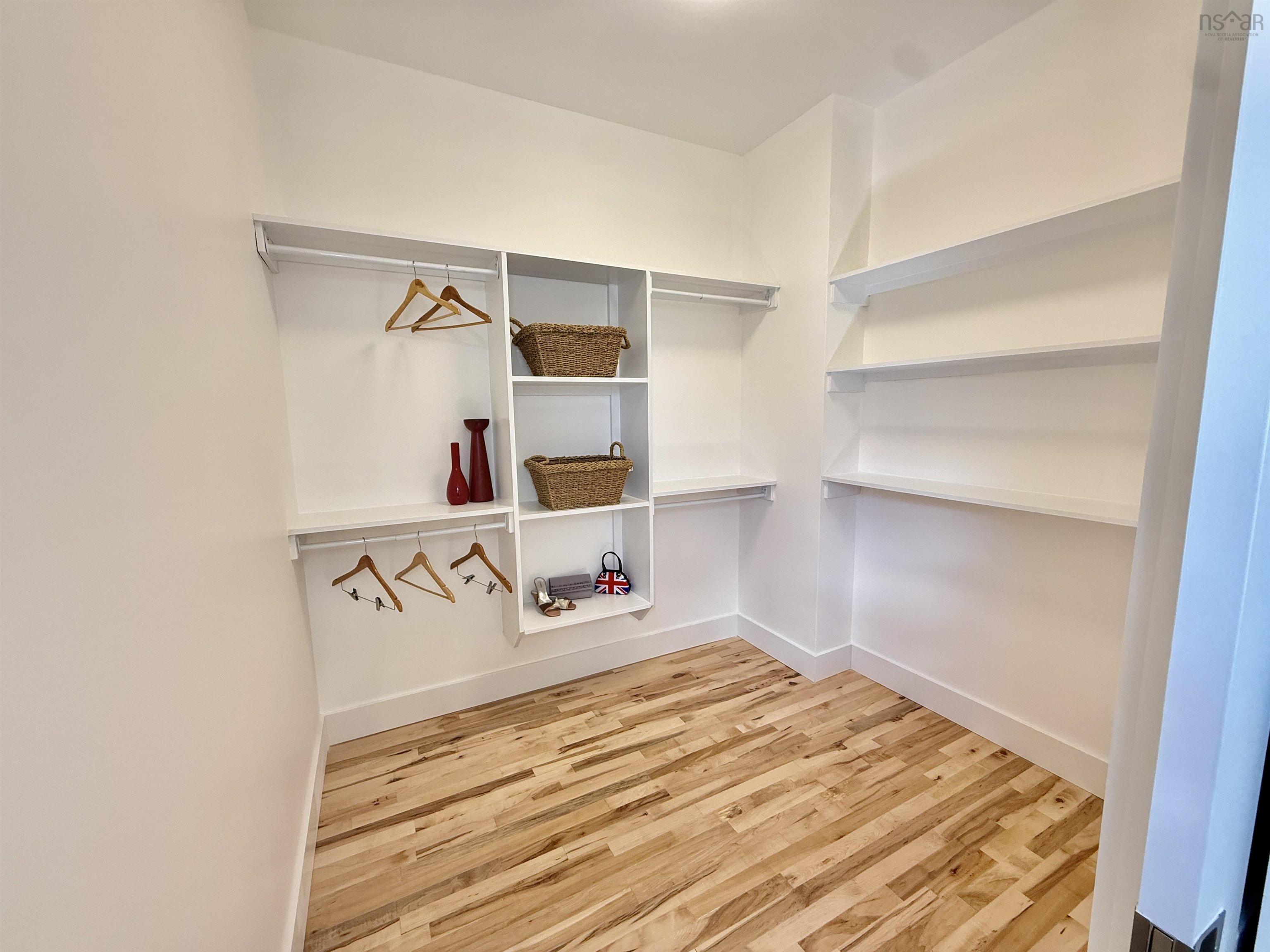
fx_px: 514
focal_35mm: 14
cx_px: 635
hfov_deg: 102.1
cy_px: 476
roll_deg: +0.9
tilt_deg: -7.4
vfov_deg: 85.7
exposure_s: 1/120
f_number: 2.2
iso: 200
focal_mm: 2.22
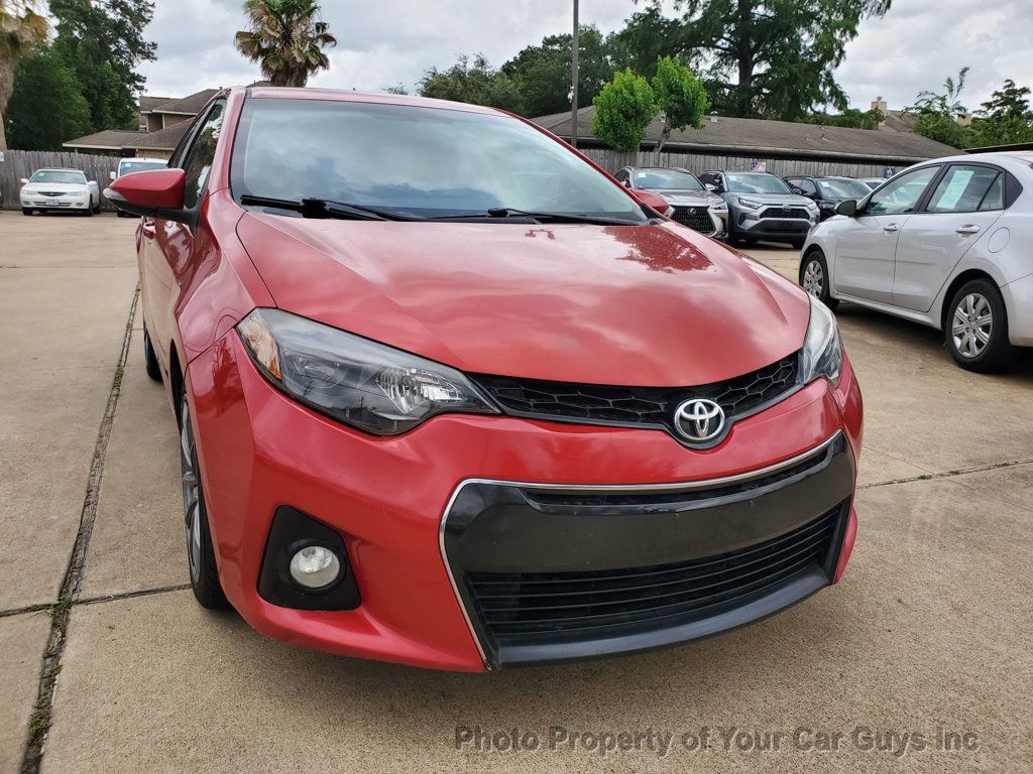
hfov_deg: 67.3
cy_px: 387
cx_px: 516
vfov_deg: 53.1
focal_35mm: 26
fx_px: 776
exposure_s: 1/919
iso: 50
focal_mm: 4.3
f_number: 2.4
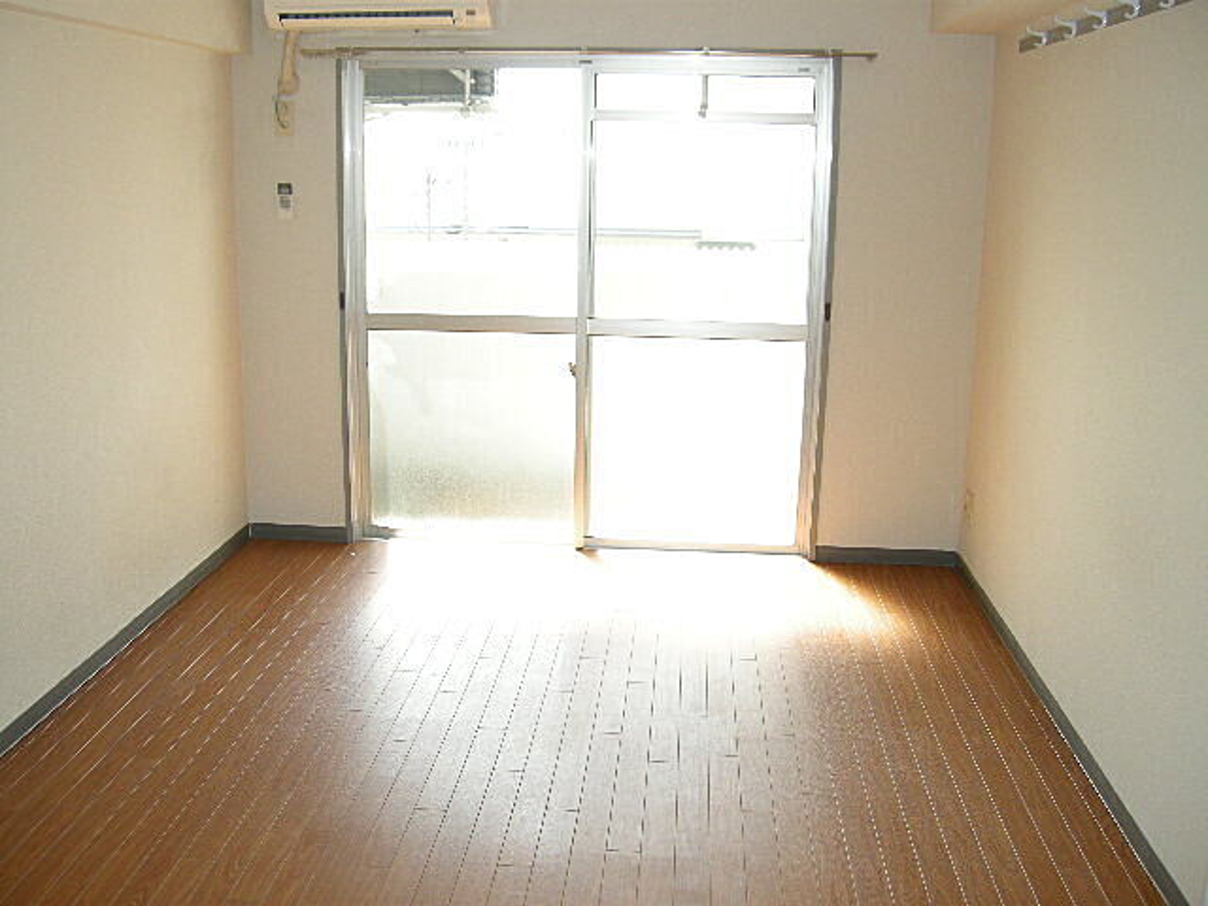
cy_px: 453
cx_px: 604
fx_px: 1221
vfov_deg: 40.7
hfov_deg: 52.6
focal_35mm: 35
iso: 88
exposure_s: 1/93.1
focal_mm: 7.5
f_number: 3.4
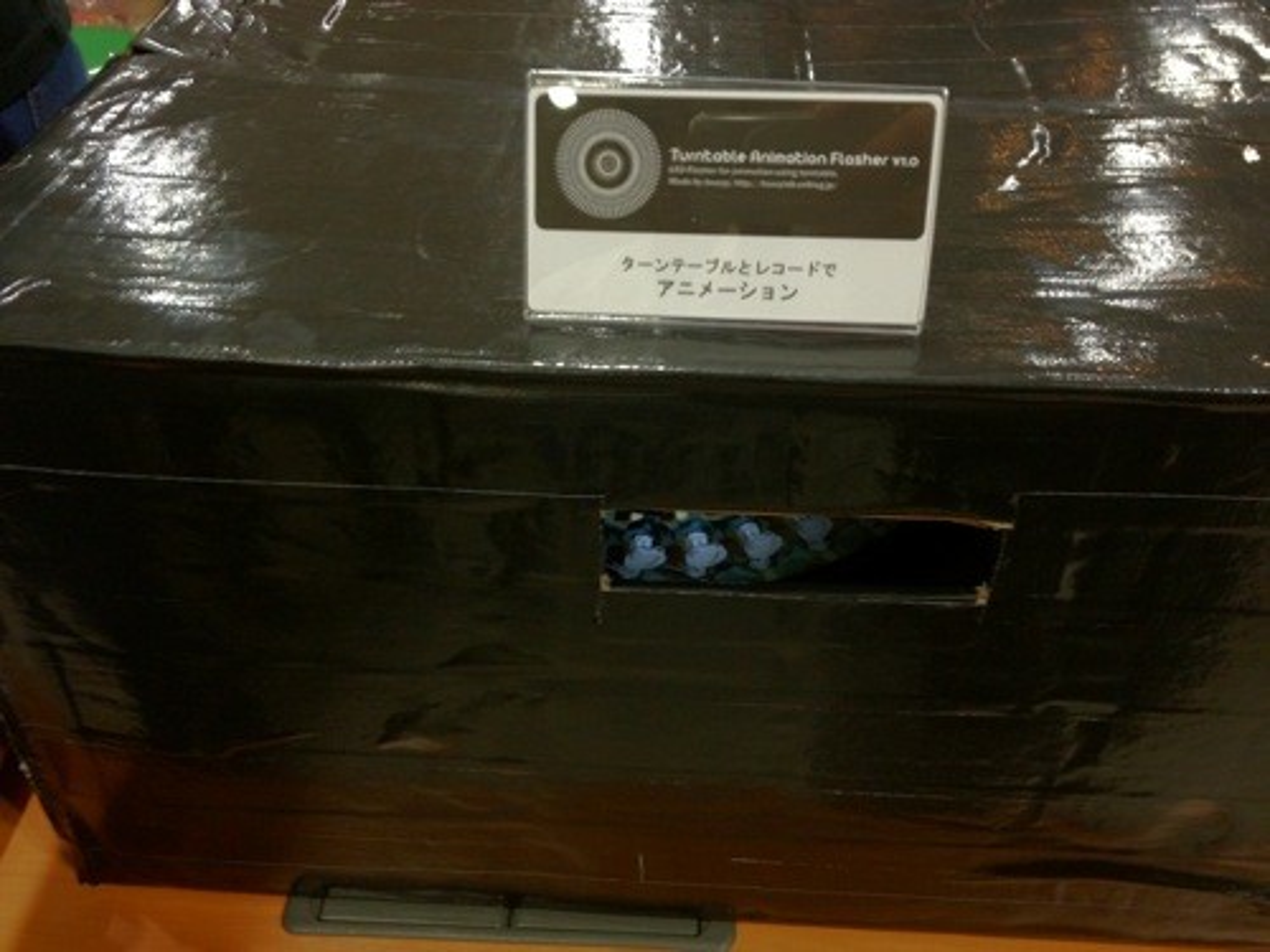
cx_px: 635
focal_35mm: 35
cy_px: 476
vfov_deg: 40.7
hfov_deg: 52.6
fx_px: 1284
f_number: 2.4
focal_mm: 4.28
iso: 500
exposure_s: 1/15
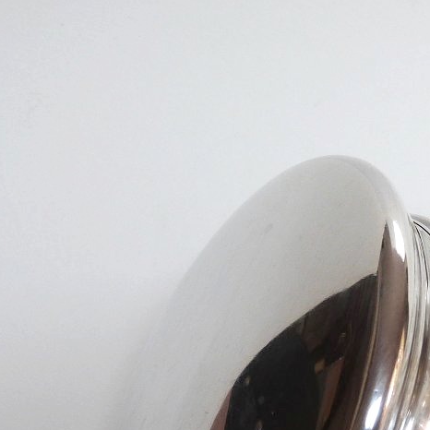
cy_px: 355
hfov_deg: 18.2
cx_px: 500
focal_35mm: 91
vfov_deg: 18.9
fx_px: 1279
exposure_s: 1/60
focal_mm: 7.1
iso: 125
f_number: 3.1
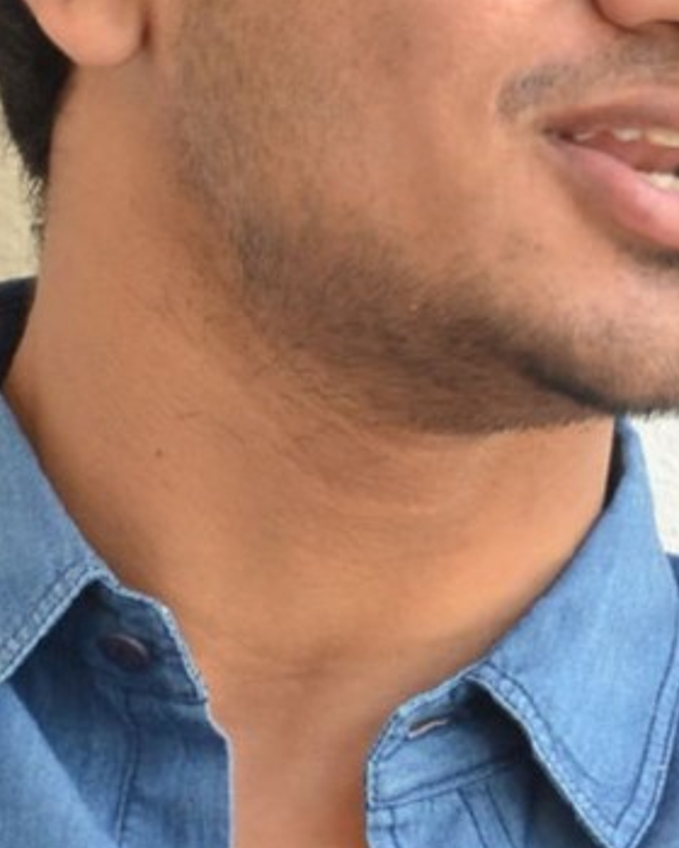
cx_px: 388
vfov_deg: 4.8
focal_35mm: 400
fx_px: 10048
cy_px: 578
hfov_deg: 3.9
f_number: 5.6
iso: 500
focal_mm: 66
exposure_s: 1/125
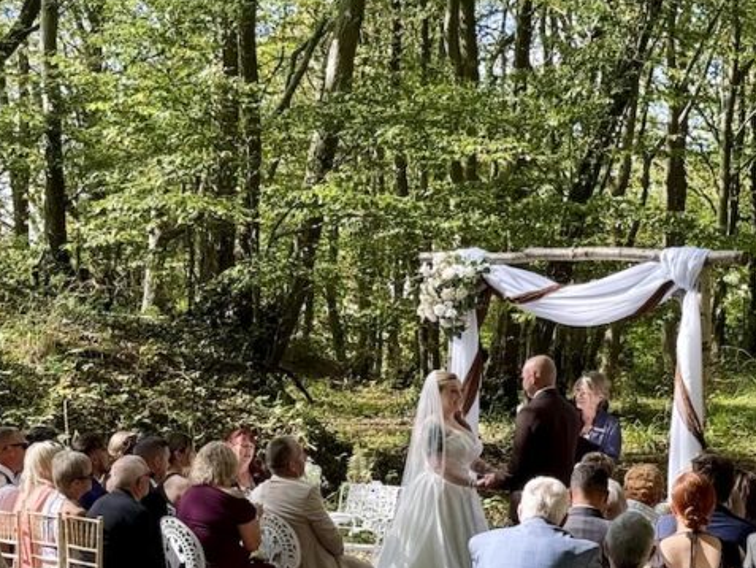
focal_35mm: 103
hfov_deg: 19.1
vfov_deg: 14.3
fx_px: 2250
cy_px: 398
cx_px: 333
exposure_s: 1/327
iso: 64
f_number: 1.78
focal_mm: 6.76
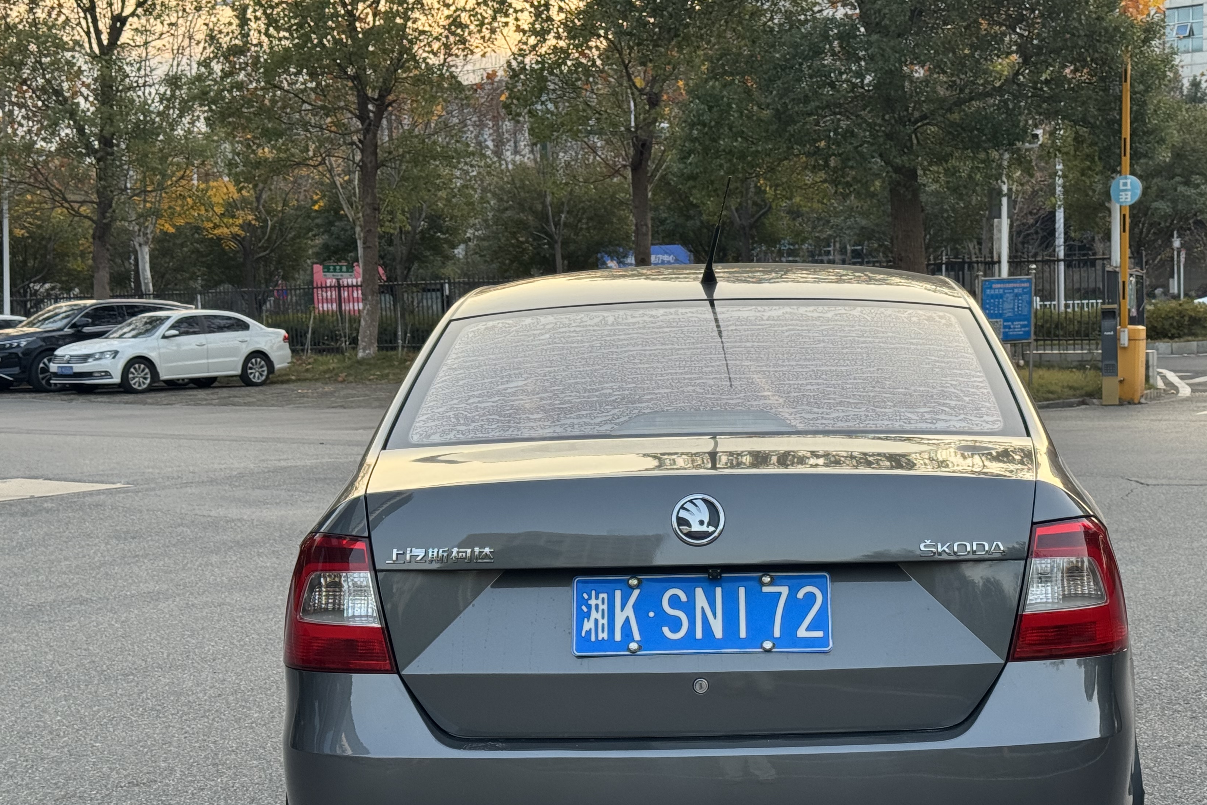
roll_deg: +0.9
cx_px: 710
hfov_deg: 32.8
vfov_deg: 22.3
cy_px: 430
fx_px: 2045
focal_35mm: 61
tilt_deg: -4.0
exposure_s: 1/210
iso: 50
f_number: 1.78
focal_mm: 6.76
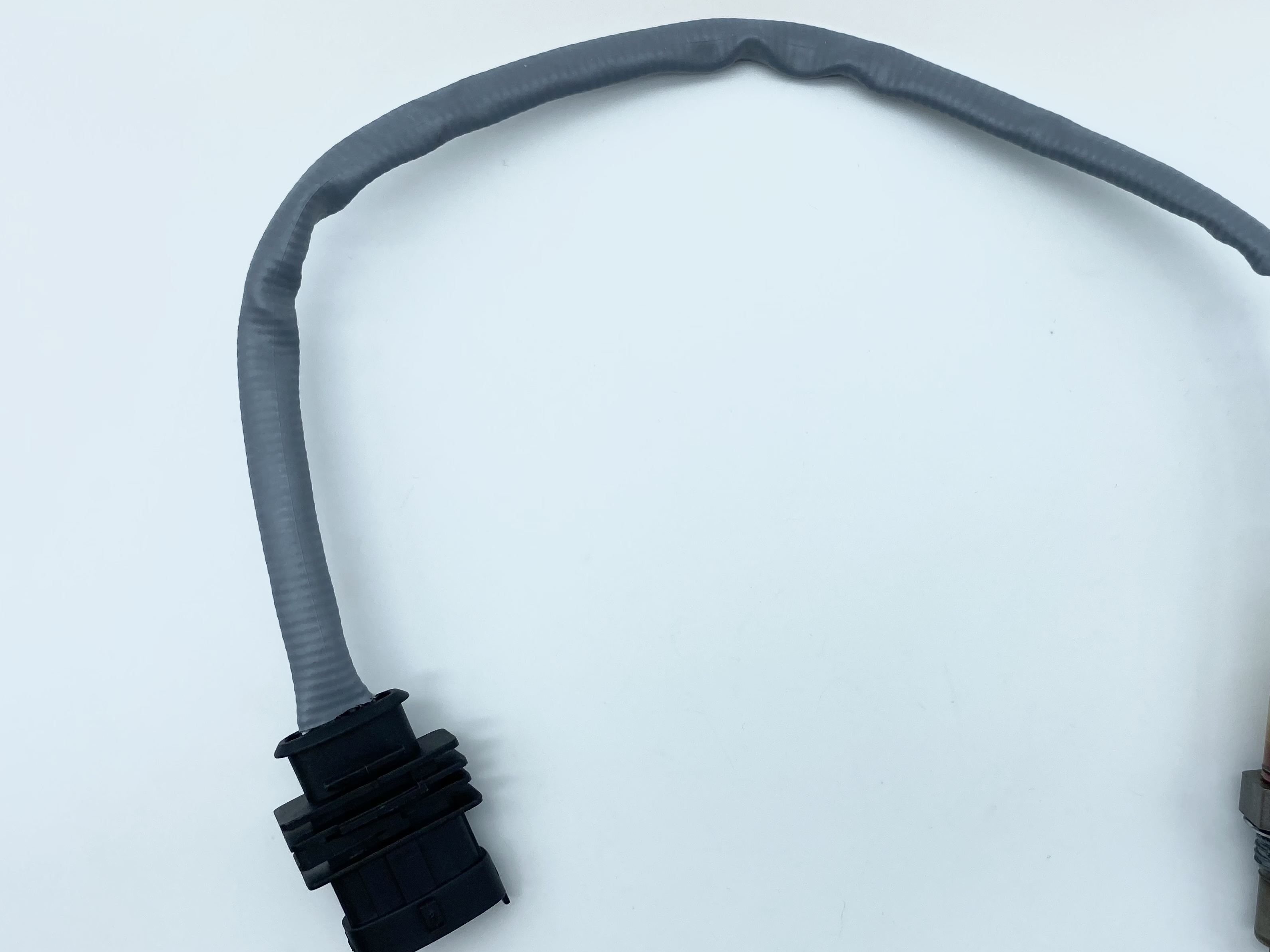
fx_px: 1211
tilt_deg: -86.3
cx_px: 780
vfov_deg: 42.9
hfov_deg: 54.8
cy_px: 513
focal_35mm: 33
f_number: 1.8
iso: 32
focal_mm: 4.25
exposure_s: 1/620
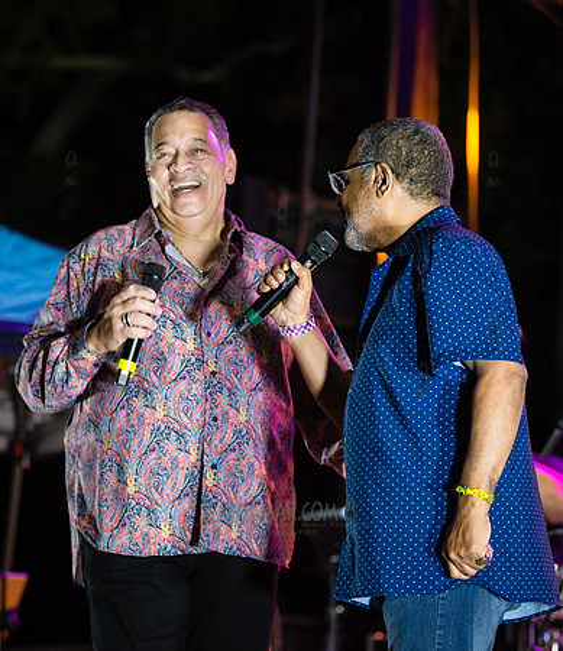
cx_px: 256
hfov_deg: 11.3
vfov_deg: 13.0
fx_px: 2849
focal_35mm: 143
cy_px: 326
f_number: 3.2
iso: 3200
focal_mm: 105
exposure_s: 1/200
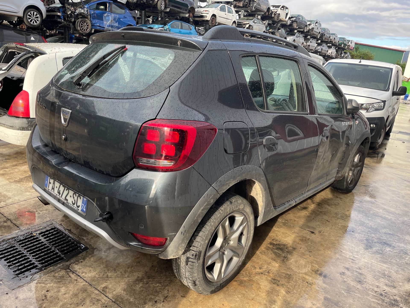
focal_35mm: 26
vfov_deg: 53.1
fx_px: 308
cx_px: 205
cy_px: 154
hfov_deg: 67.3
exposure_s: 1/313
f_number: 1.6
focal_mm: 4.2
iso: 32
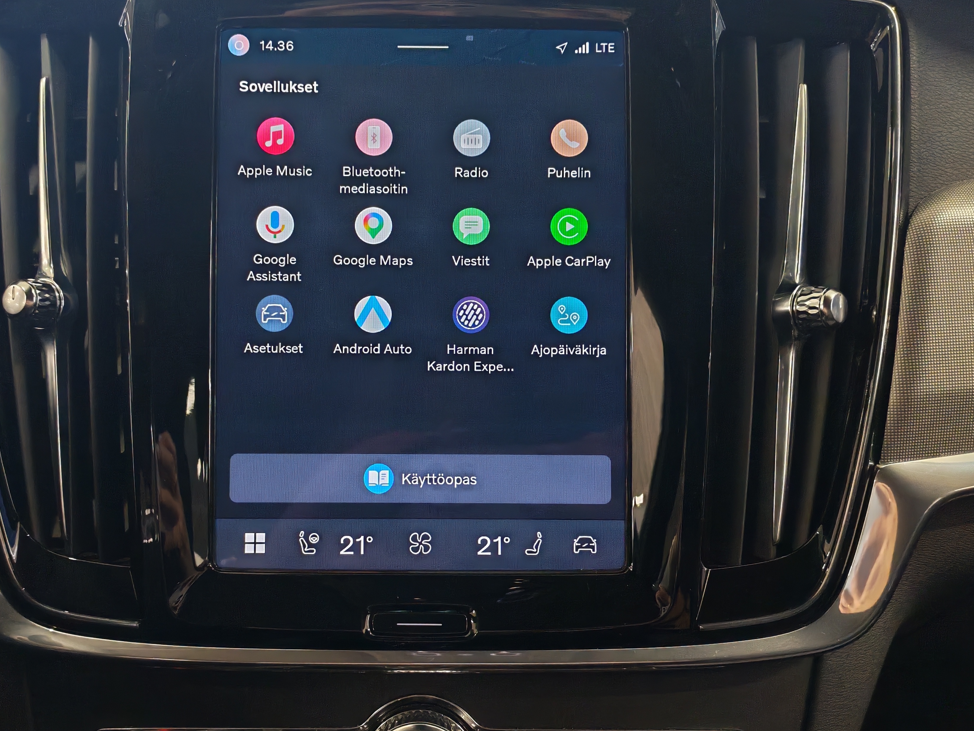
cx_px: 439
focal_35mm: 41
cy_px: 395
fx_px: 1154
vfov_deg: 35.1
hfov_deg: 45.7
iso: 1378
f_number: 1.9
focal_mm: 6.12
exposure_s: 1/100
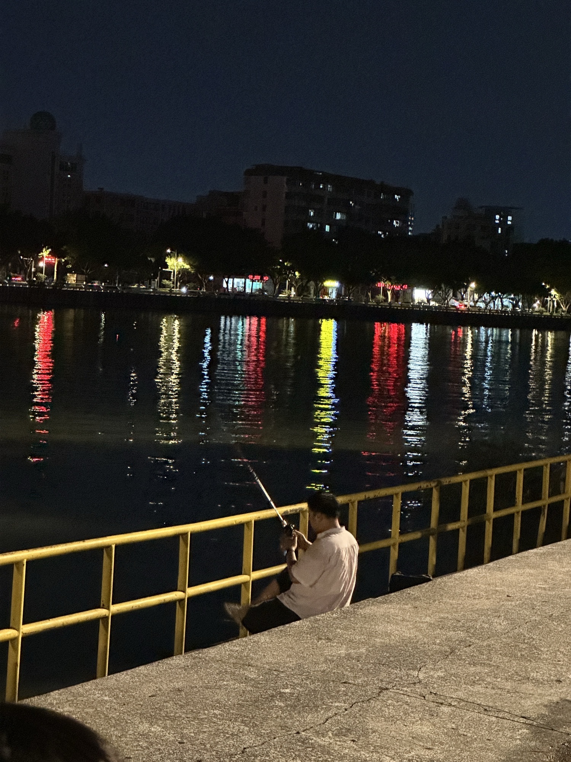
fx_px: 1694
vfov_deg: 25.3
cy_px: 381
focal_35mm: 77
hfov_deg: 19.1
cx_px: 286
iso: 2000
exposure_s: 1/19
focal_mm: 9
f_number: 2.8
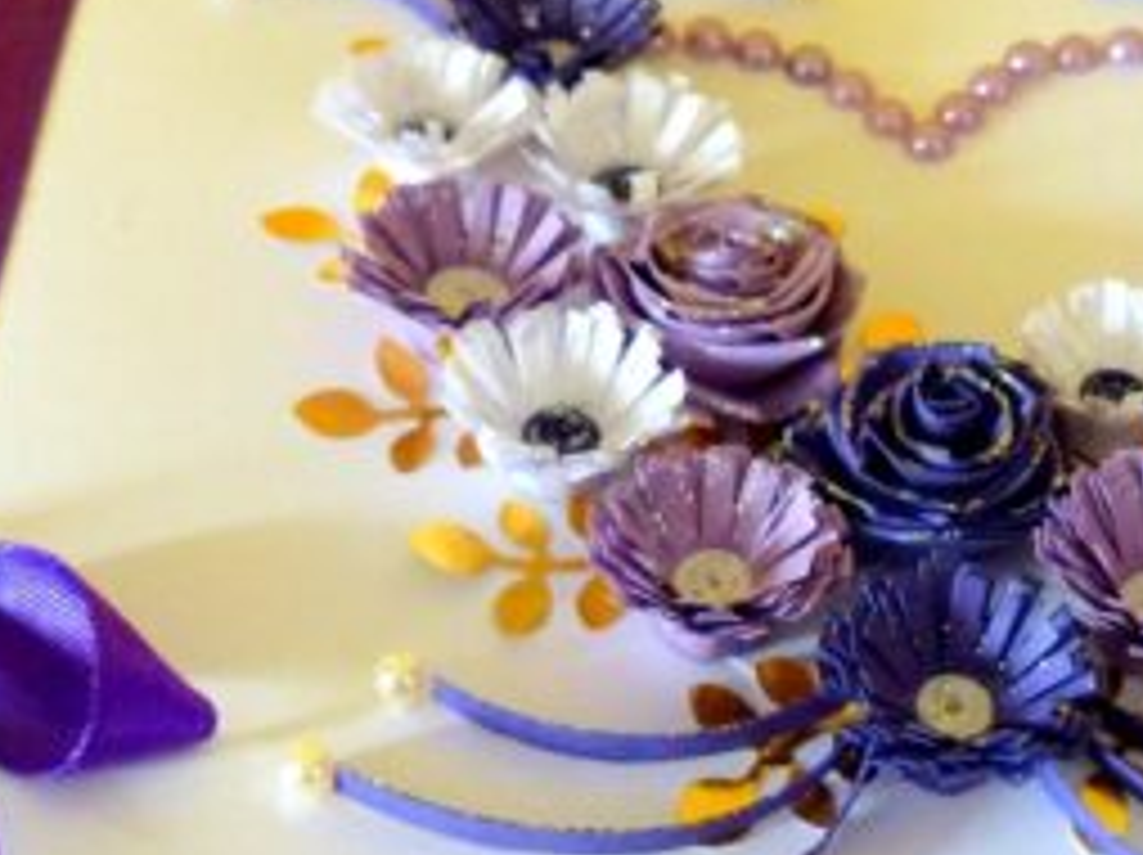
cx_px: 824
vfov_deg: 18.8
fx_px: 2573
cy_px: 333
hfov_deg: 24.8
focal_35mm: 78
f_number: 2.8
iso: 400
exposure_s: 1/40
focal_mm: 5.9
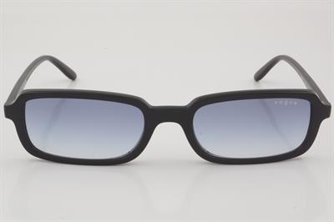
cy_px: 111
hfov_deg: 24.6
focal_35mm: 82
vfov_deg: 16.5
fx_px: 765
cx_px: 167
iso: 100
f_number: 32
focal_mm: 55
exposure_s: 1/3
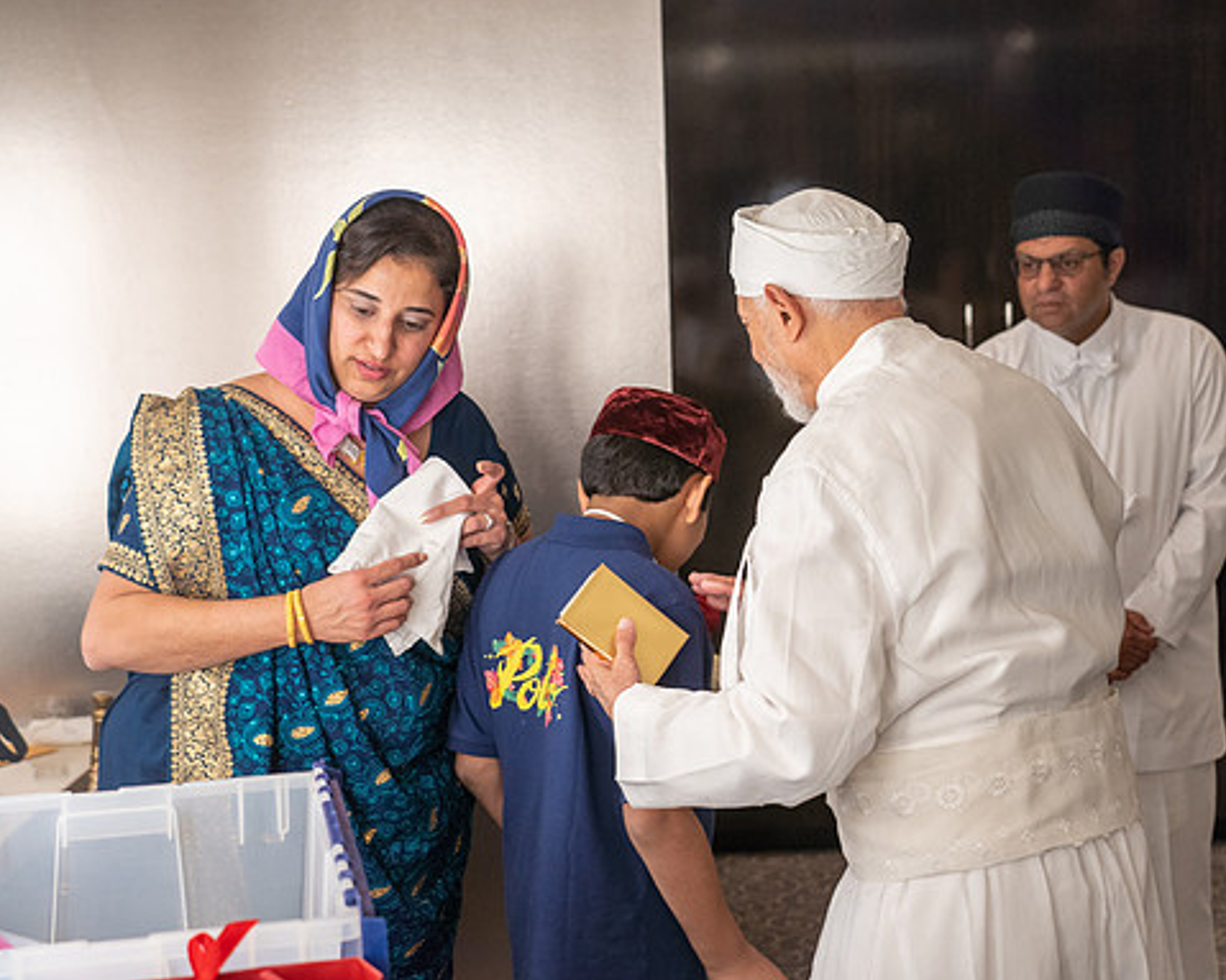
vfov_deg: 26.2
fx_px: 2104
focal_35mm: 58
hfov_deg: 32.5
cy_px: 493
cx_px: 678
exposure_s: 1/200
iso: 1000
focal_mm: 51
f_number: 4
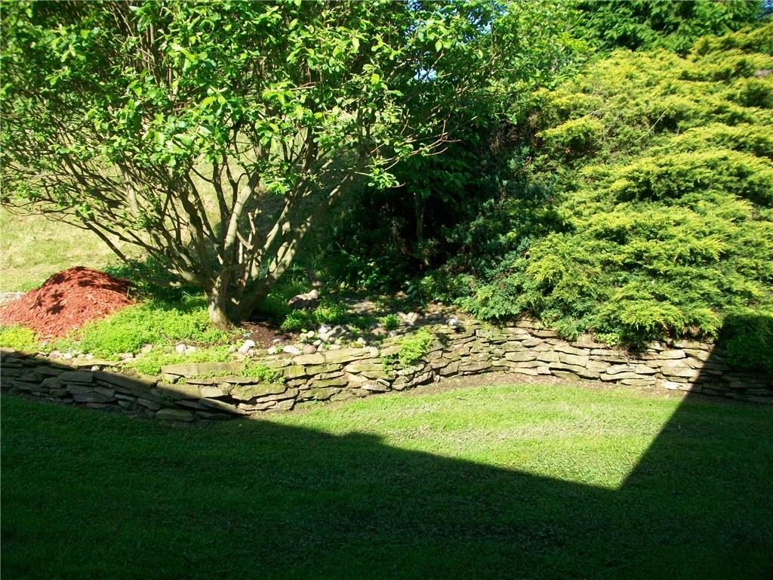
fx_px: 715
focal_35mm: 32
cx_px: 386
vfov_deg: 44.2
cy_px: 290
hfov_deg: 56.8
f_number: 2.8
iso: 64
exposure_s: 1/400
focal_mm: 5.7
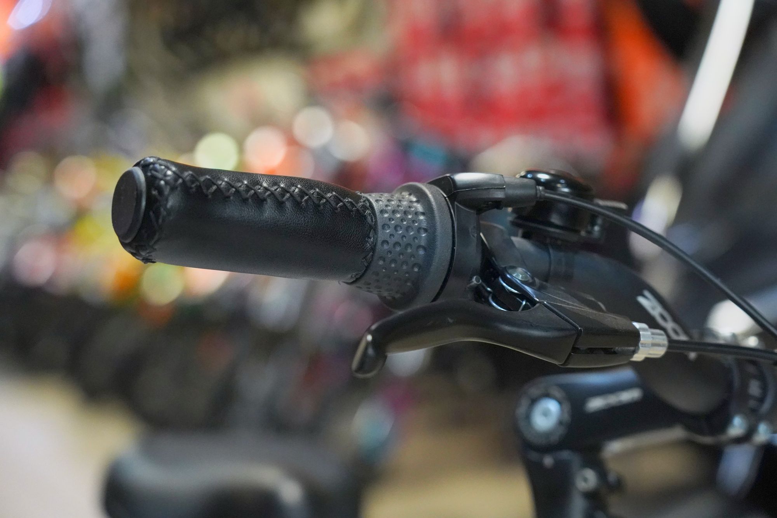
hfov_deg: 23.4
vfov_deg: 15.7
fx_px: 1877
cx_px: 388
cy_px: 259
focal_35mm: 87
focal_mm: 87
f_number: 5
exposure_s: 1/200
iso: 10000
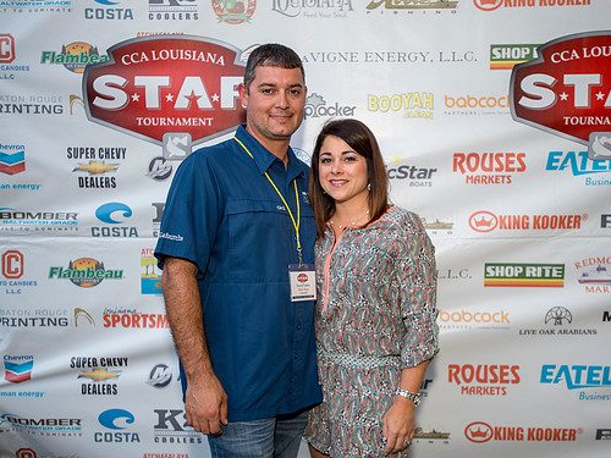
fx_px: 688
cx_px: 337
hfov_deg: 47.8
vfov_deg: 36.8
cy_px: 227
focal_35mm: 39
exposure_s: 1/320
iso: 800
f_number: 2.8
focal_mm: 35
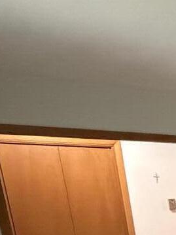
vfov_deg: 21.8
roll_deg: +0.0
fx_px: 529
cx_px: 484
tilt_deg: -16.0
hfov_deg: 12.2
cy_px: 329
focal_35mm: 78
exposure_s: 1/60
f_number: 2.2
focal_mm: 2.22
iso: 1000
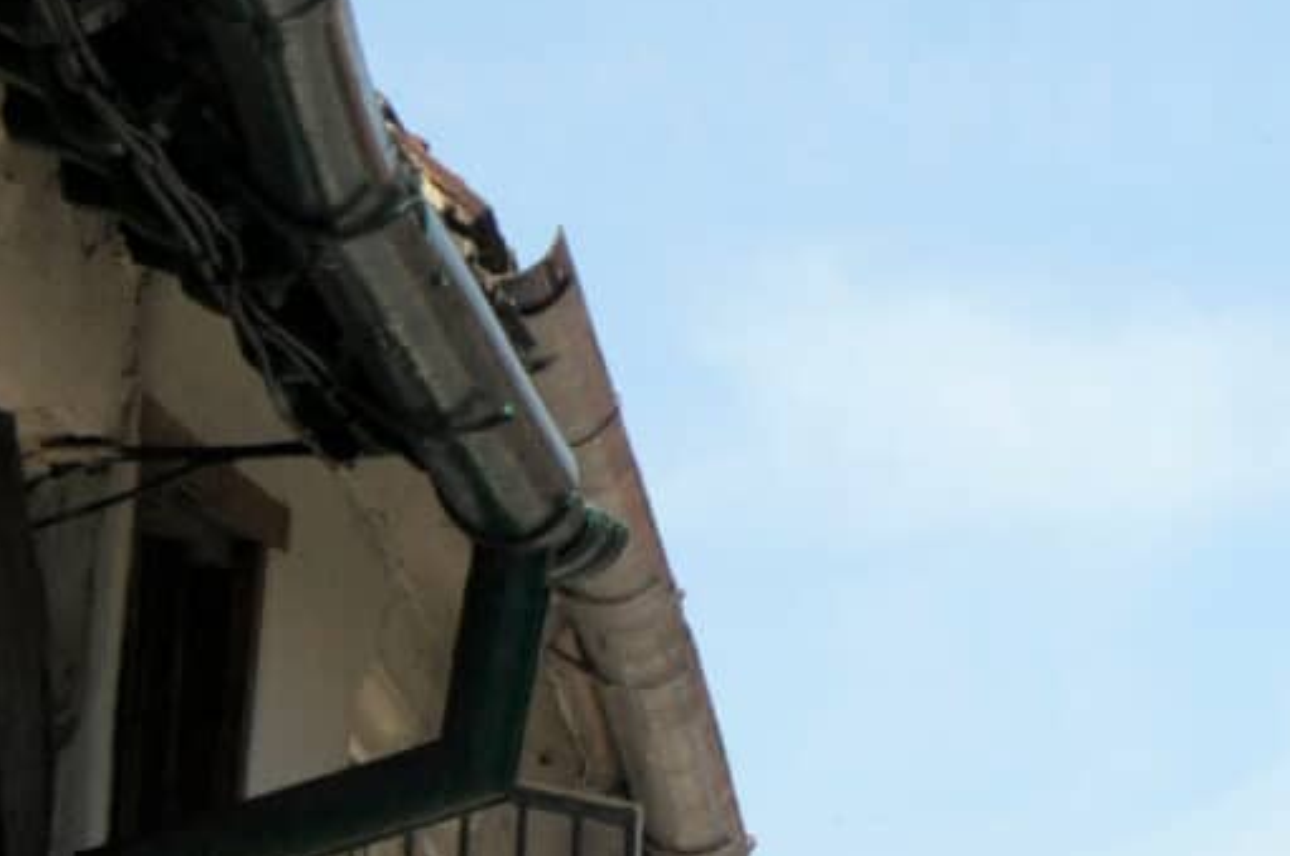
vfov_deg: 3.6
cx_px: 3050
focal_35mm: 376
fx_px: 13452
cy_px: 1563
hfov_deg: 5.3
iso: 200
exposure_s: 1/320
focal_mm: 50
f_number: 9
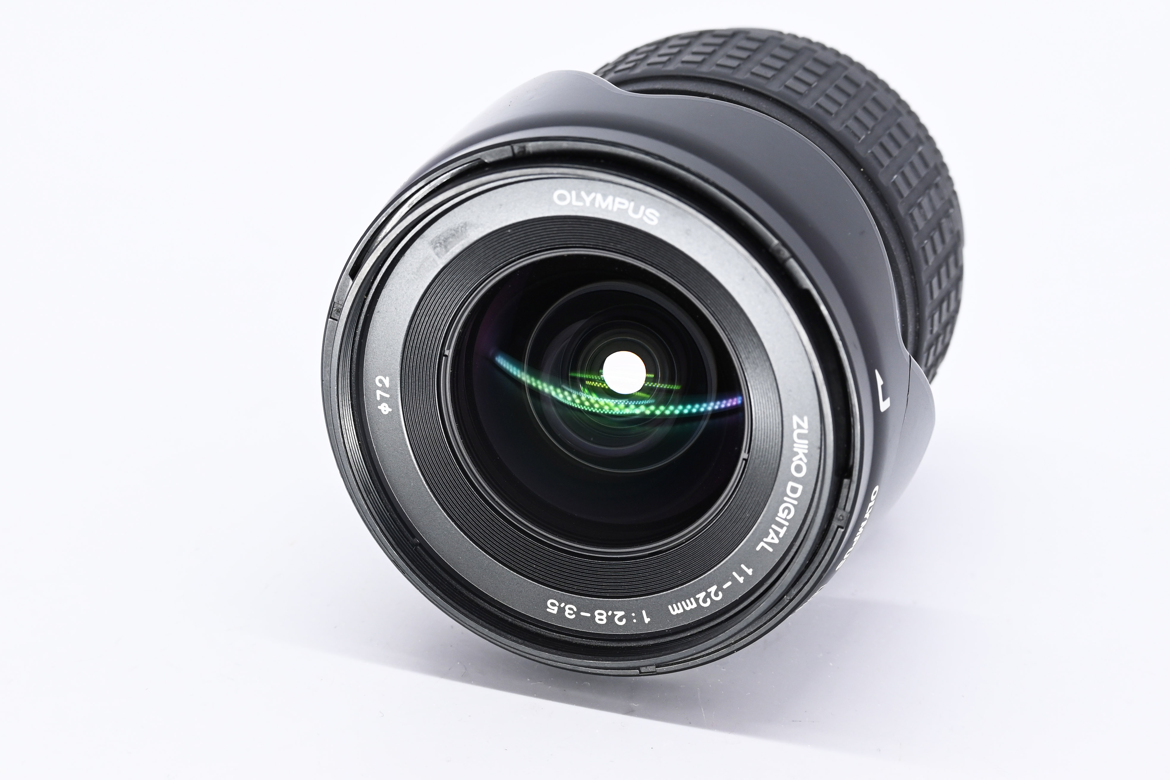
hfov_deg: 17.8
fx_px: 3737
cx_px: 585
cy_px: 390
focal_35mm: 115
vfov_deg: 11.9
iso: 500
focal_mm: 77
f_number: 9
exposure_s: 1/160
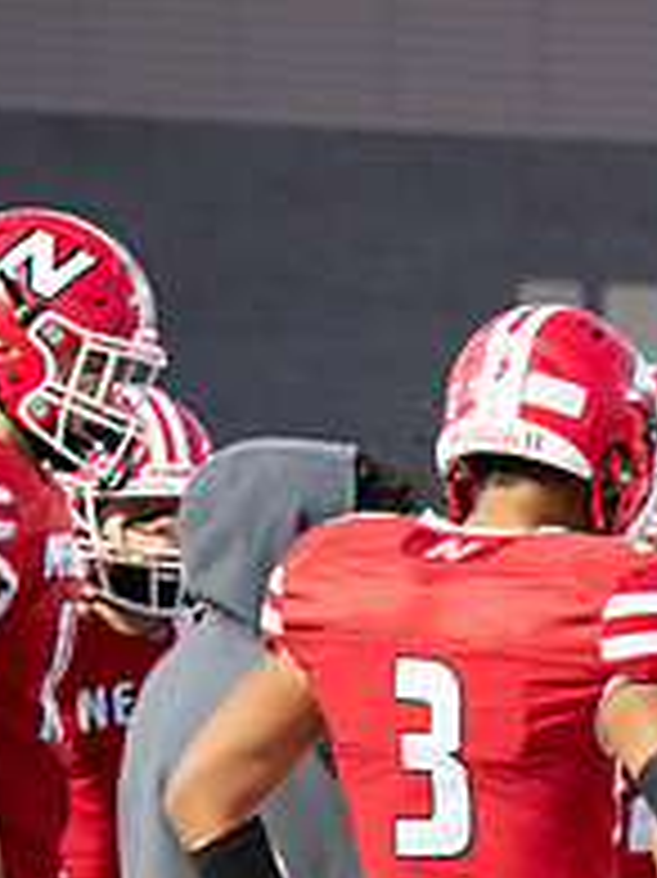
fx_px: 9779
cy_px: 822
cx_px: 873
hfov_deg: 3.8
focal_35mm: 386
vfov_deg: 5.1
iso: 8000
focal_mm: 135
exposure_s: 1/320
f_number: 5.6
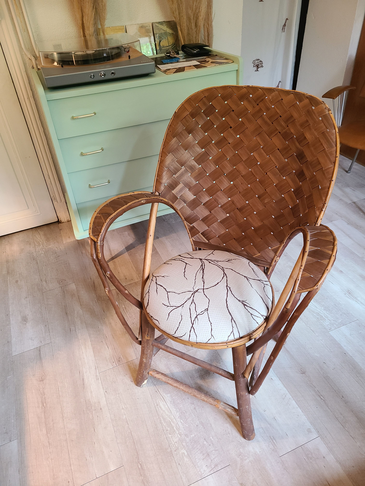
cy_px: 243
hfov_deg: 53.1
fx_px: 366
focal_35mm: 26
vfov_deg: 67.3
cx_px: 182
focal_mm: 5.4
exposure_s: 1/50
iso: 500
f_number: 1.8
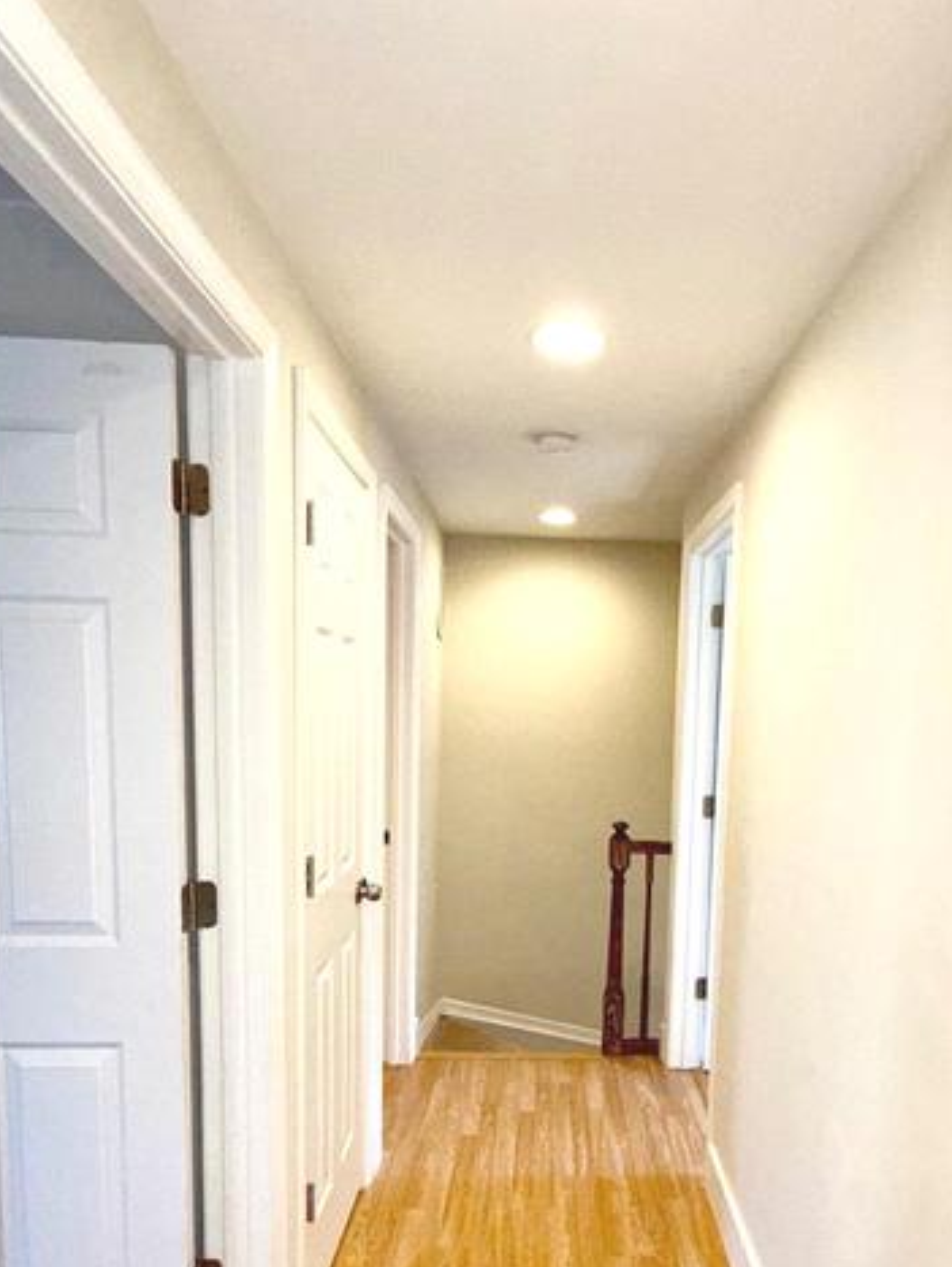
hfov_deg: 58.5
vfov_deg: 72.5
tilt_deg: -5.0
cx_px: 572
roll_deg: -1.9
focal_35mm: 23
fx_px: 842
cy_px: 800
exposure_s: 1/122
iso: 125
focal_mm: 2.22
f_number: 2.2
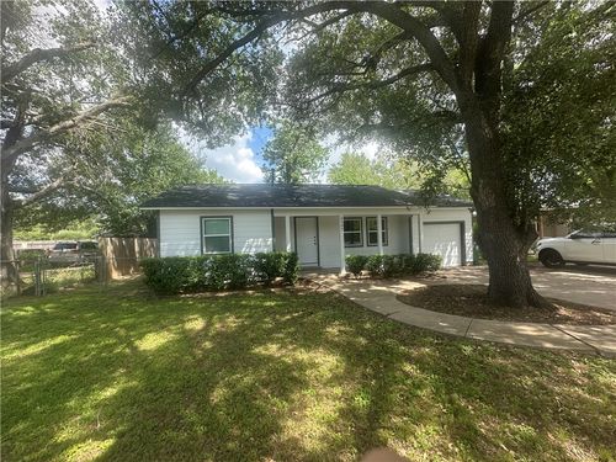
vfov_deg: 85.7
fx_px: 249
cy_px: 231
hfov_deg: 102.1
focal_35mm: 14
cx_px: 308
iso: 40
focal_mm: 2.22
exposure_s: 1/527
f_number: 2.2
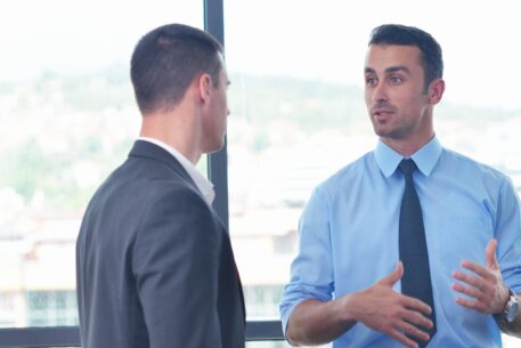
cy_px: 125
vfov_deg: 9.6
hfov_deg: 14.3
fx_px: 2070
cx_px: 383
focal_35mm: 143
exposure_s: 1/125
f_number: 4
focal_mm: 85
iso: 100
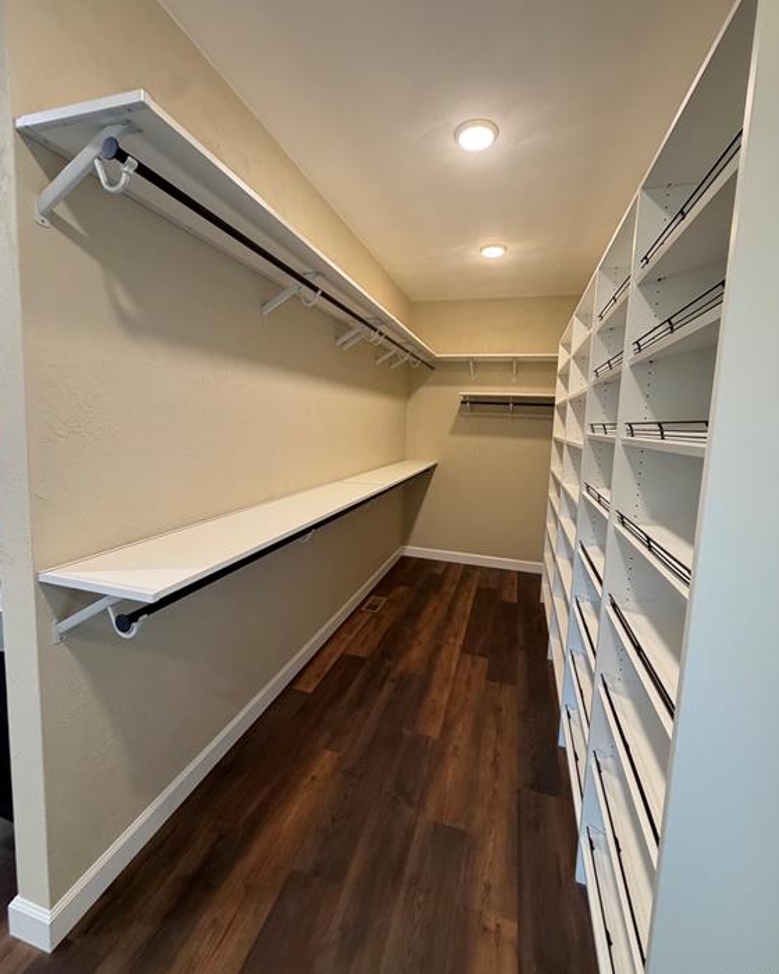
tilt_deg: -6.9
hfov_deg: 84.0
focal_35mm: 15
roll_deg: -0.3
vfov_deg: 96.8
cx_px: 391
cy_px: 469
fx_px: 432
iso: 200
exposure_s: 1/60
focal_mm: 2.22
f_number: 2.2
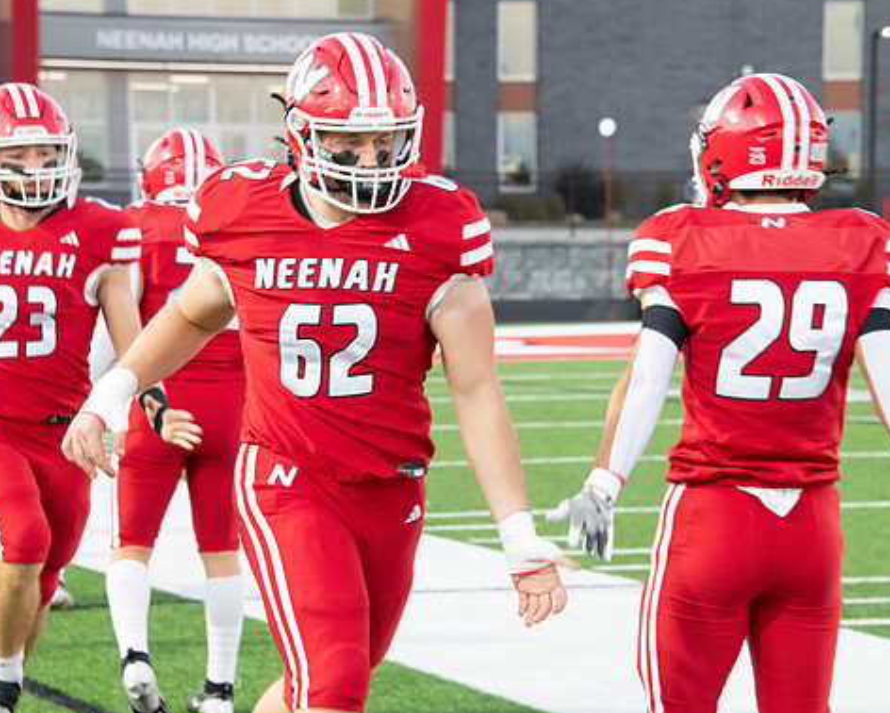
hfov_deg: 9.8
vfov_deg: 7.9
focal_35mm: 196
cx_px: 434
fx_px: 5165
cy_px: 352
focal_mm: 170
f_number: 9
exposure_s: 1/160
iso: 8000
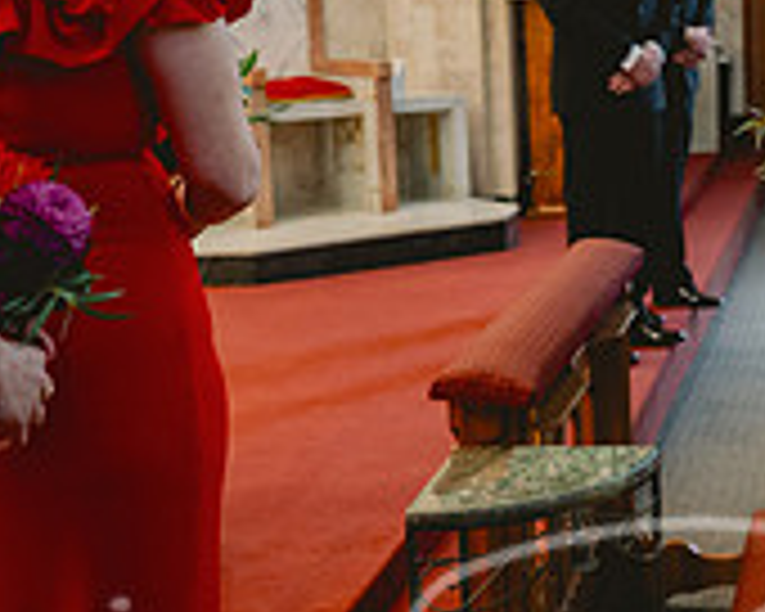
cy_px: 189
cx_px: 855
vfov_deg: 19.8
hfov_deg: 23.2
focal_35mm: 77
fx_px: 1743
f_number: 2.8
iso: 2000
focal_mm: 24
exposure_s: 1/250
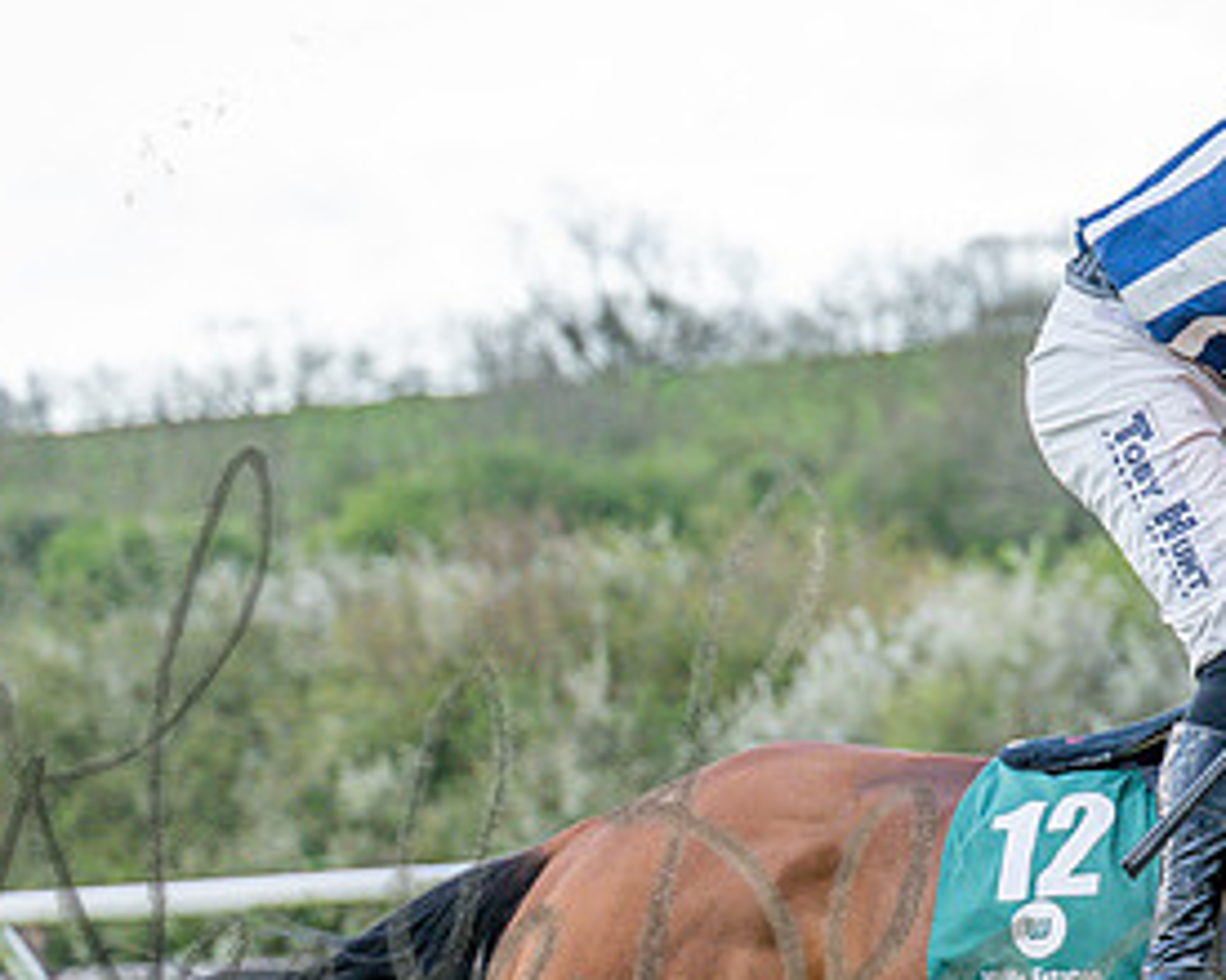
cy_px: 784
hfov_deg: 7.9
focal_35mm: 242
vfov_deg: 6.4
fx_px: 8781
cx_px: 1333
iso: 400
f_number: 2.8
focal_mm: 70
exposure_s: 1/1000
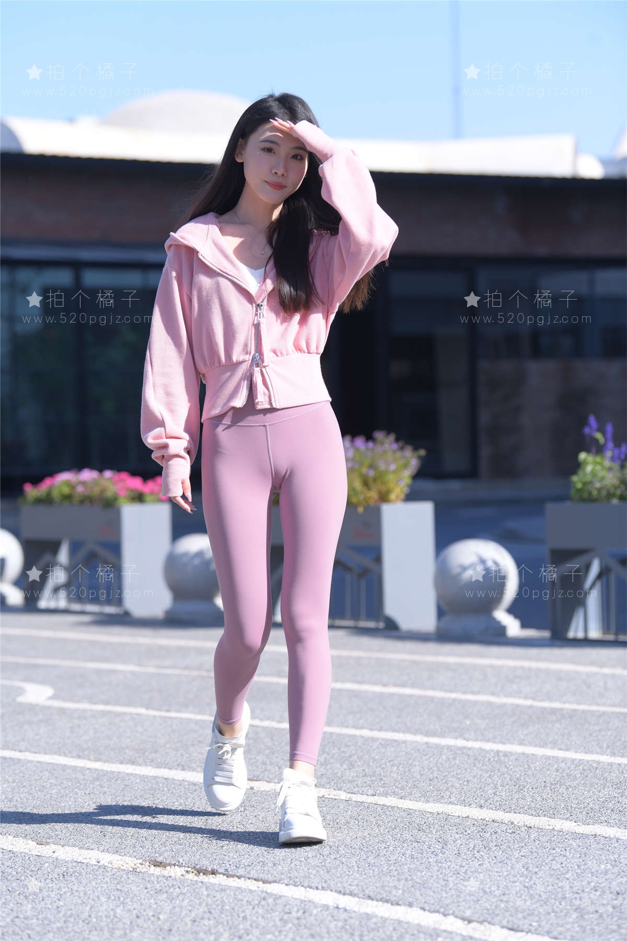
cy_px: 470
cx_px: 314
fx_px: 2874
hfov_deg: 12.5
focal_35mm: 110
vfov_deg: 18.6
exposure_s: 1/1600
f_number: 4
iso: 280
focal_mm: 110
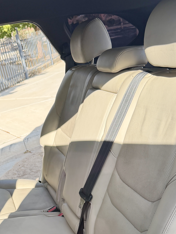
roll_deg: +12.8
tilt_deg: -25.3
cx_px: 62
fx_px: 339
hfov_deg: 29.0
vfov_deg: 36.5
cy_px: 197
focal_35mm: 50
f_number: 1.78
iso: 100
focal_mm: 6.76
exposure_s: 1/1437
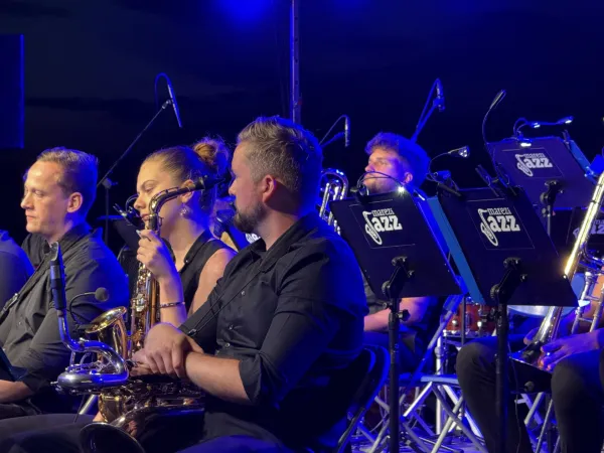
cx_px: 302
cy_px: 226
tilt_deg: +0.4
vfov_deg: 12.3
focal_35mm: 120
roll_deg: +0.0
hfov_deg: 16.4
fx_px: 2094
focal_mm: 15.66
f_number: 2.8
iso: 800
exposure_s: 1/40
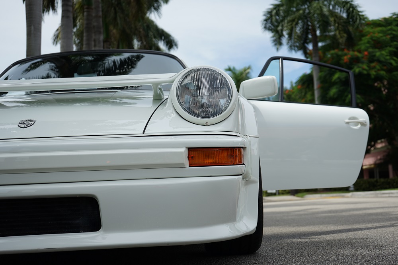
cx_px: 199
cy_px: 132
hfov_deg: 39.6
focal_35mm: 50
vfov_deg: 27.0
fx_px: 553
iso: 100
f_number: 5.6
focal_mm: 50
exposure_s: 1/640
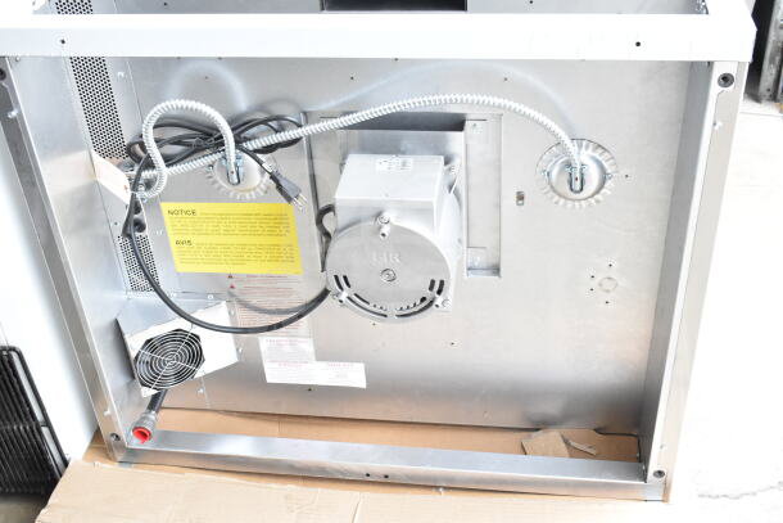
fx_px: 946
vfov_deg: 30.9
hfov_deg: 45.0
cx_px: 392
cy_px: 262
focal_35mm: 44
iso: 1600
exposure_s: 1/160
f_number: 6.3
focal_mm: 29
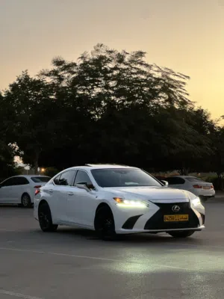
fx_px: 664
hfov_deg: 19.1
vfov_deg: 25.3
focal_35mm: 77
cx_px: 112
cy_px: 150
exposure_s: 1/25
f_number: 2.8
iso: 320
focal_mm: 9
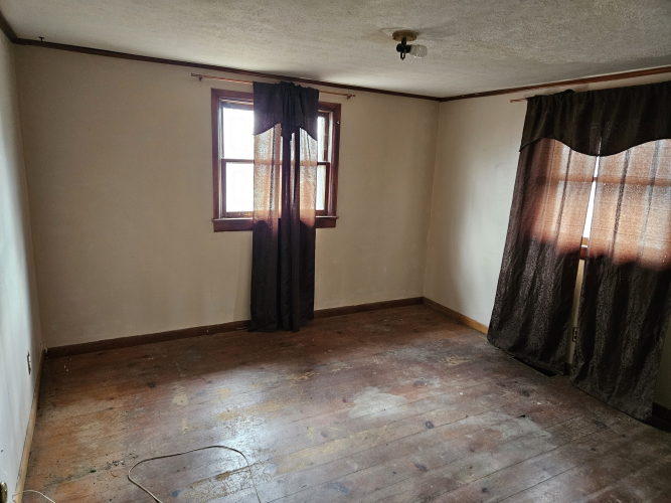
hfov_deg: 73.9
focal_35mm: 23
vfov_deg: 58.9
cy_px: 252
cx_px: 336
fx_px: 446
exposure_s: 1/40
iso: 640
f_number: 1.8
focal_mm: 5.4
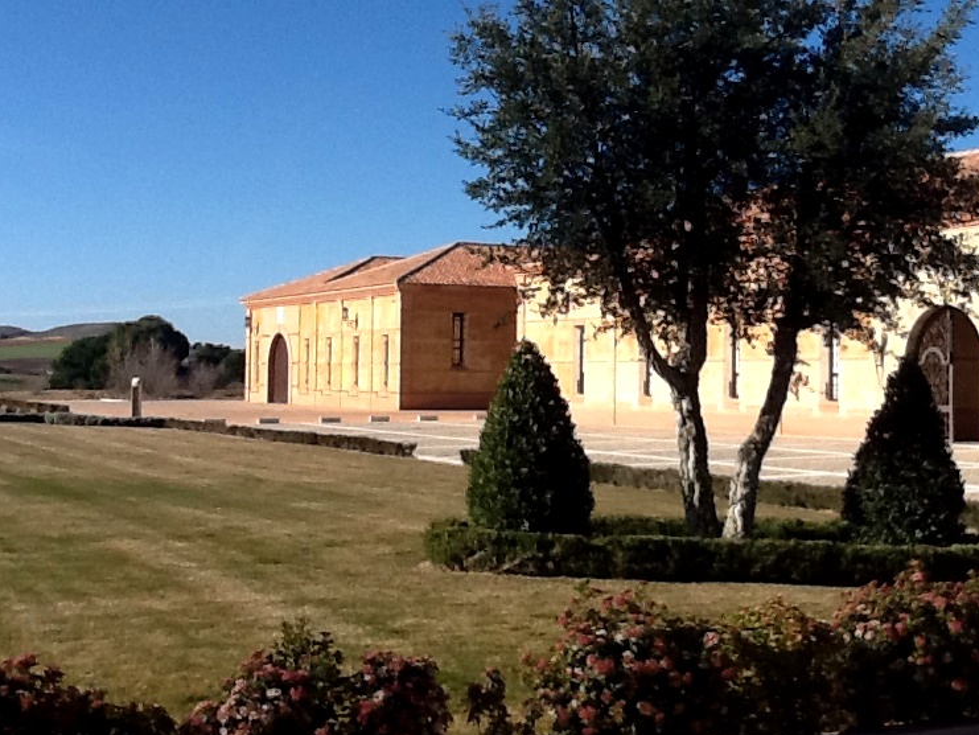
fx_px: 1612
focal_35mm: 57
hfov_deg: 33.6
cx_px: 612
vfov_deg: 25.6
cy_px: 296
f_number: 2.4
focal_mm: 2.03
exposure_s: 1/1408
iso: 40
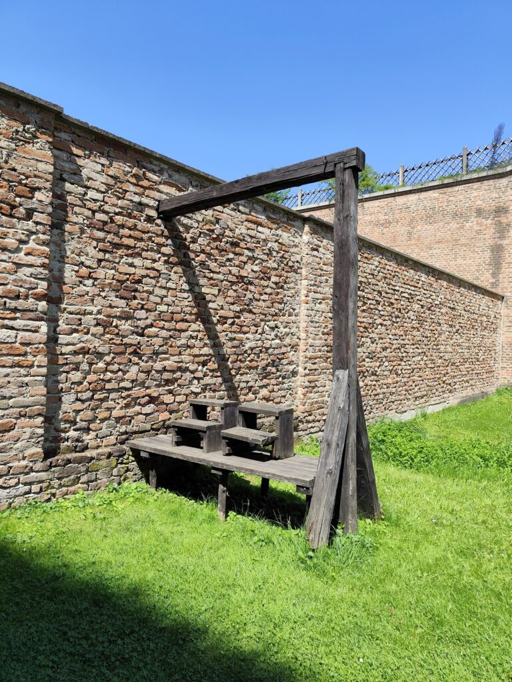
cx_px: 256
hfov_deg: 58.9
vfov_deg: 73.9
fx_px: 454
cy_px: 341
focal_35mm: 23
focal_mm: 6.19
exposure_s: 1/528
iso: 50
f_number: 1.65
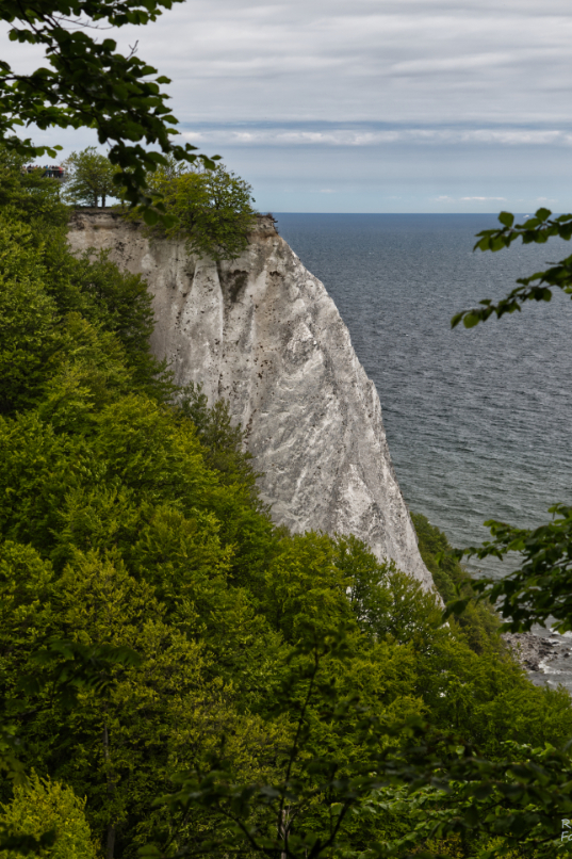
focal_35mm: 72
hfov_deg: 18.9
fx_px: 1717
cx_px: 350
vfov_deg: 28.0
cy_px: 340
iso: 100
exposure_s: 1/160
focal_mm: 58
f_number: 7.1
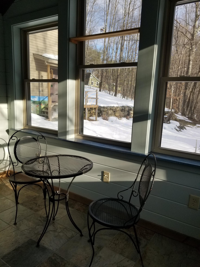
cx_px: 100
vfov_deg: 67.3
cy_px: 134
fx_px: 200
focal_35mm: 26
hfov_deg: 53.1
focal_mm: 4.3
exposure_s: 1/450
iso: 50
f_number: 1.7
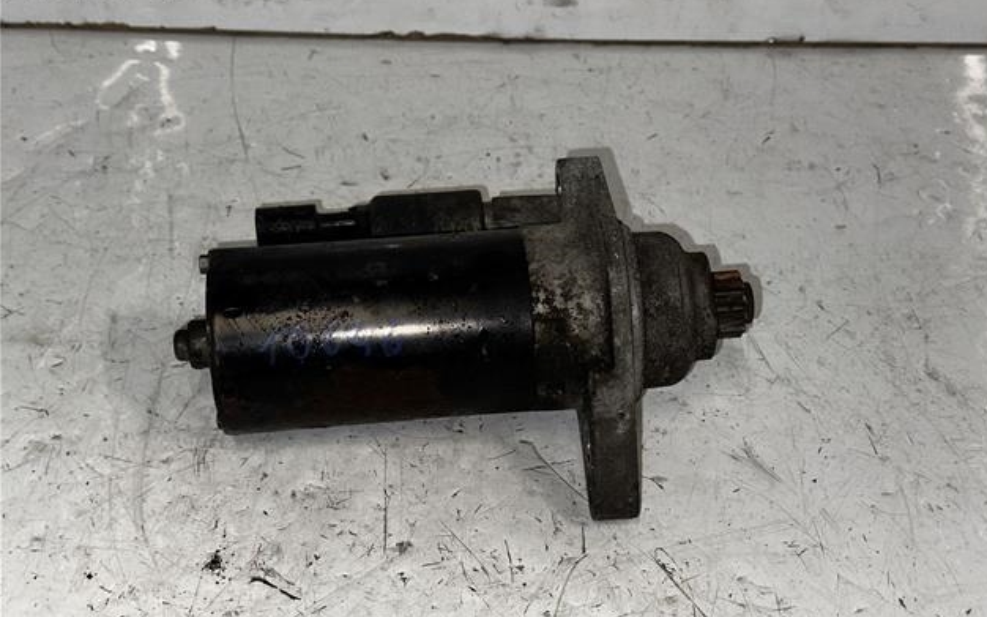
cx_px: 503
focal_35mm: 52
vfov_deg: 24.9
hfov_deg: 38.9
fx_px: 1398
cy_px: 319
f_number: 1.78
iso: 40
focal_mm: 6.86
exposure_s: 1/138
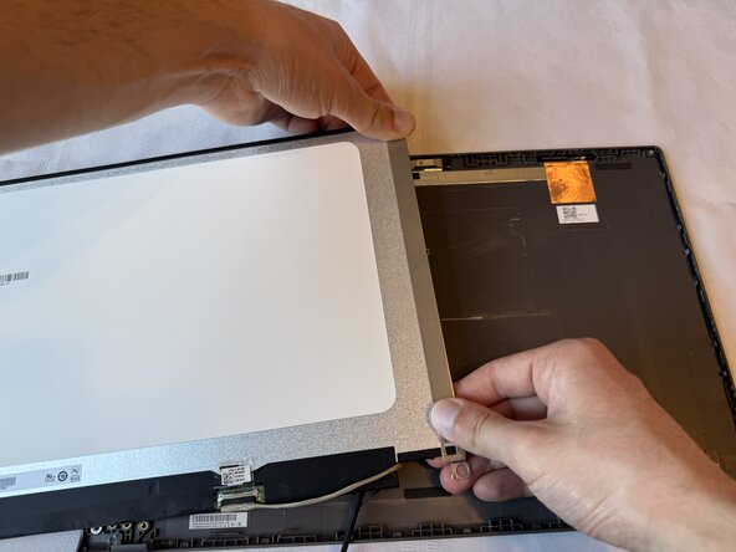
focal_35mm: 24
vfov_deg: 56.8
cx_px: 368
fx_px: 510
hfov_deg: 71.6
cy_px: 276
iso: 64
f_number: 1.78
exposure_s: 1/120
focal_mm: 6.76
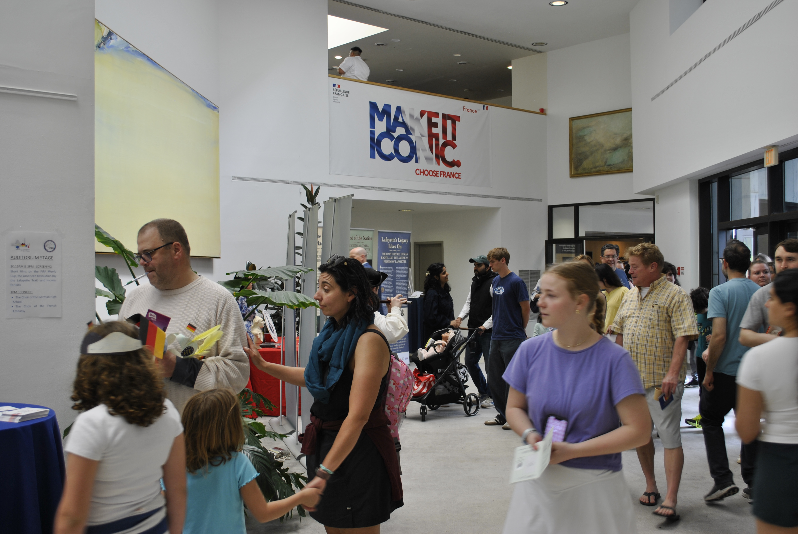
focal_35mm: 39
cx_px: 399
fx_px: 866
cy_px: 267
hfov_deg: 49.5
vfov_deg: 34.3
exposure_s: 1/25
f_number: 5
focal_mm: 26
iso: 100
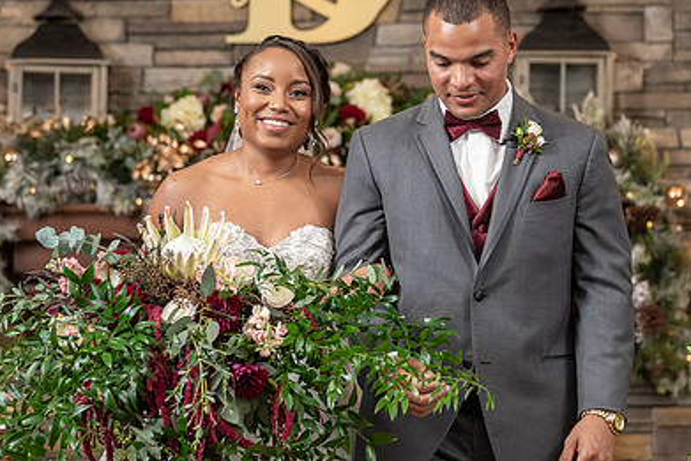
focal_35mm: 221
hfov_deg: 9.3
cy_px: 286
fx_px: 4243
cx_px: 385
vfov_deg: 6.2
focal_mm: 128
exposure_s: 1/200
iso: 2000
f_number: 4
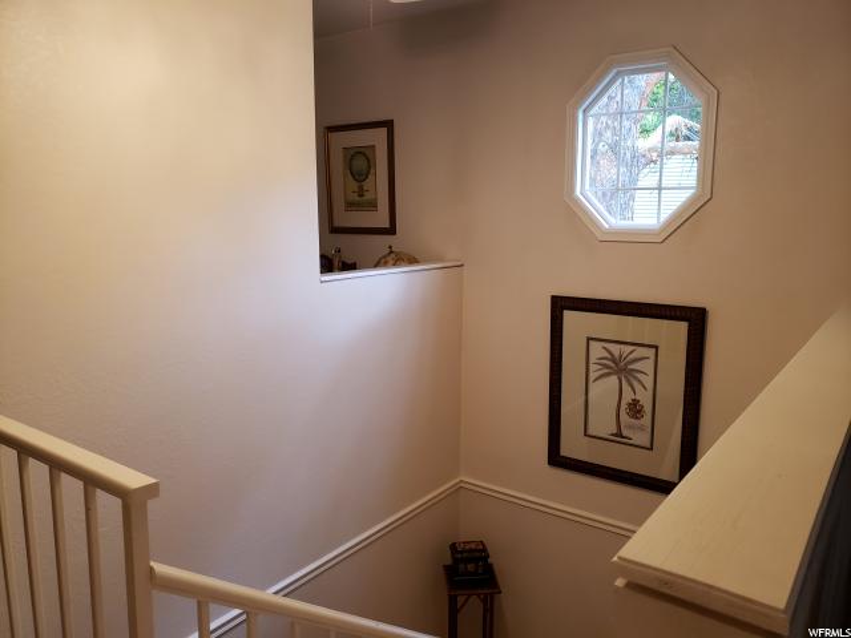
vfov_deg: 53.1
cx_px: 426
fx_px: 639
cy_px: 319
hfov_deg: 67.3
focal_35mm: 26
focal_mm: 4.3
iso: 200
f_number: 1.5
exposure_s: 1/60
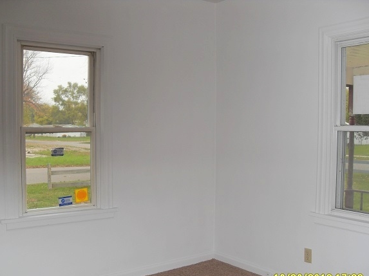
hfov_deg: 49.0
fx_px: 405
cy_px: 154
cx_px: 183
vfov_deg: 37.6
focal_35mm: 38
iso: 100
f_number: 2.8
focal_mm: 6.3
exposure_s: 1/45
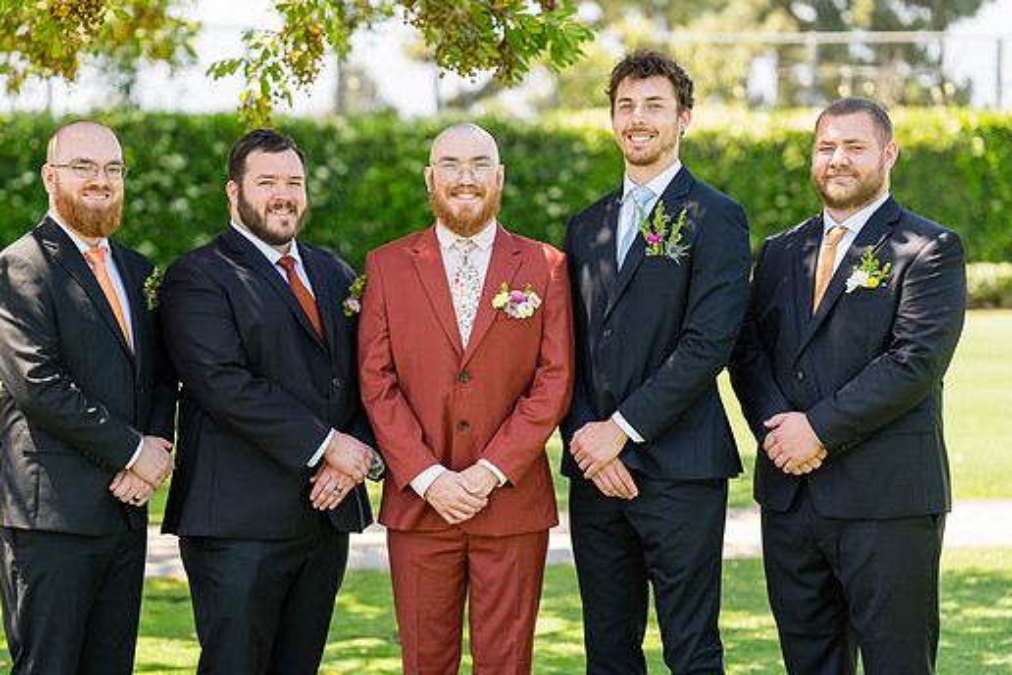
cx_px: 459
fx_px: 2727
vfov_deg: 14.1
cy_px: 333
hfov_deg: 21.0
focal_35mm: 97
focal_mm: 85
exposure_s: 1/640
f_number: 2.2
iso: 100
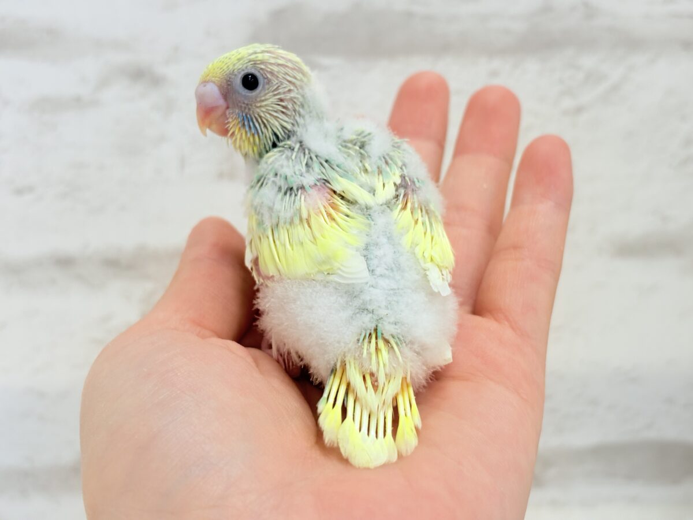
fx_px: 1041
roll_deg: +1.7
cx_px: 346
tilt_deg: -8.3
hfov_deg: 36.8
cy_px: 260
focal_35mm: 52
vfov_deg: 28.0
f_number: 1.6
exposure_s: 1/100
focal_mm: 5.96
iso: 64
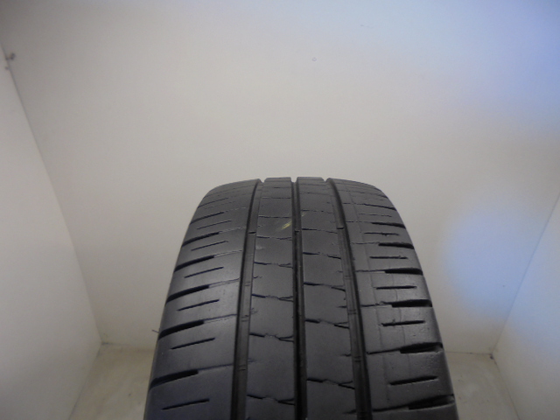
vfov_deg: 53.1
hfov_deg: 67.3
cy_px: 210
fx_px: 421
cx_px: 280
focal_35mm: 26
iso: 100
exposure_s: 1/40
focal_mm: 4.6
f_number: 3.5
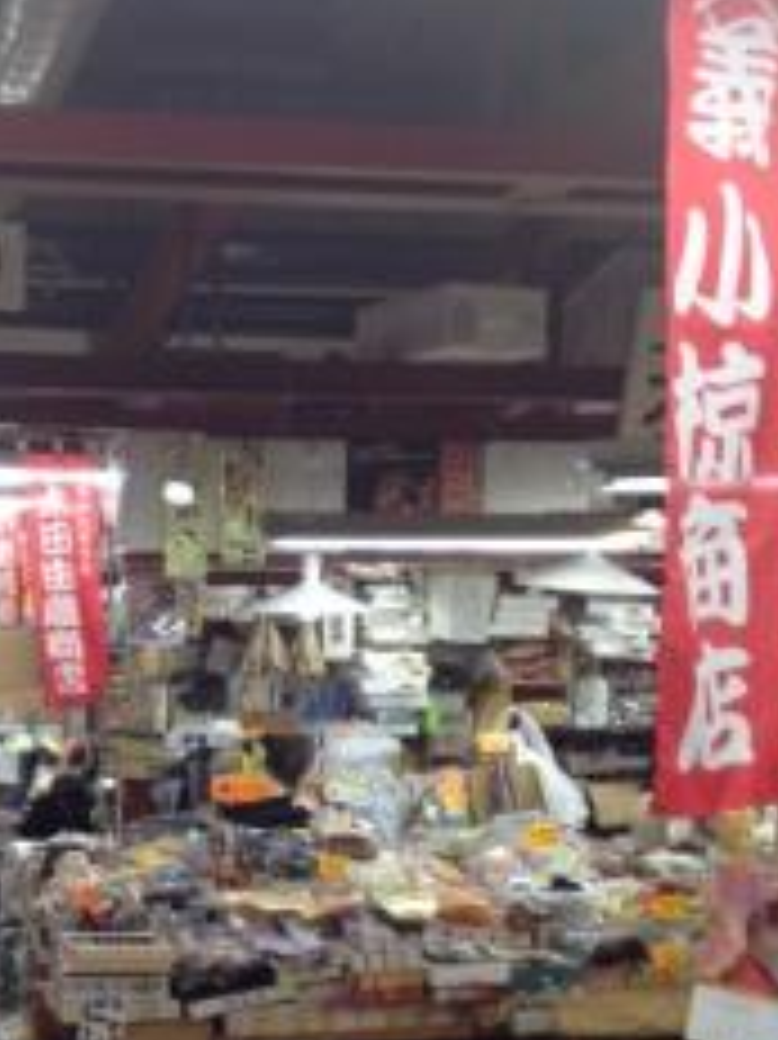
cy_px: 954
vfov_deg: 27.5
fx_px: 2040
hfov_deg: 21.4
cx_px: 171
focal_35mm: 68
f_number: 2.4
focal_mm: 4.28
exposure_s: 1/60
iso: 80
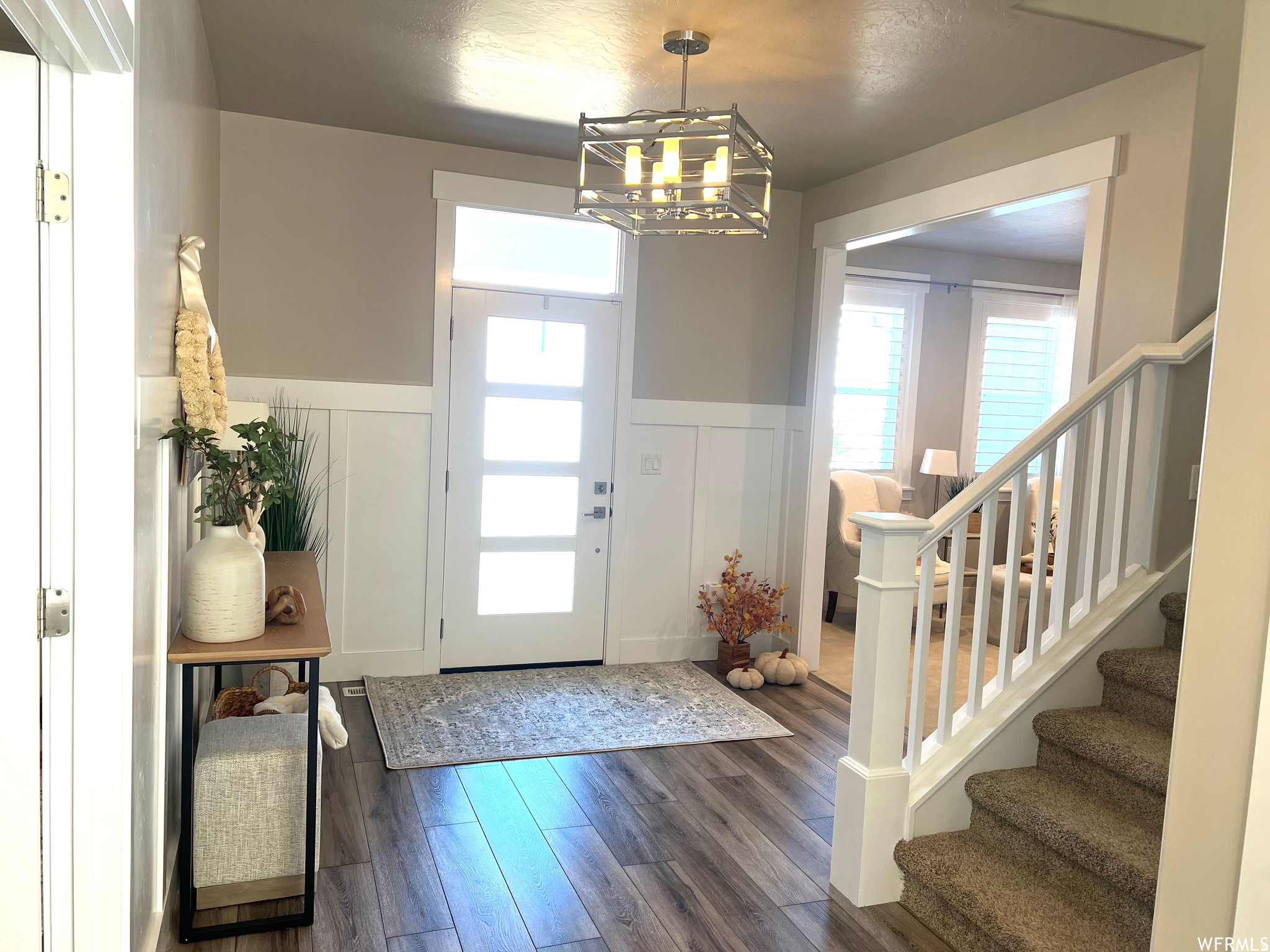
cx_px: 635
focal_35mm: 26
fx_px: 954
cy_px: 476
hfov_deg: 67.3
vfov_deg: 53.1
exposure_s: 1/162
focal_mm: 5.7
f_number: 1.5
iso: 64
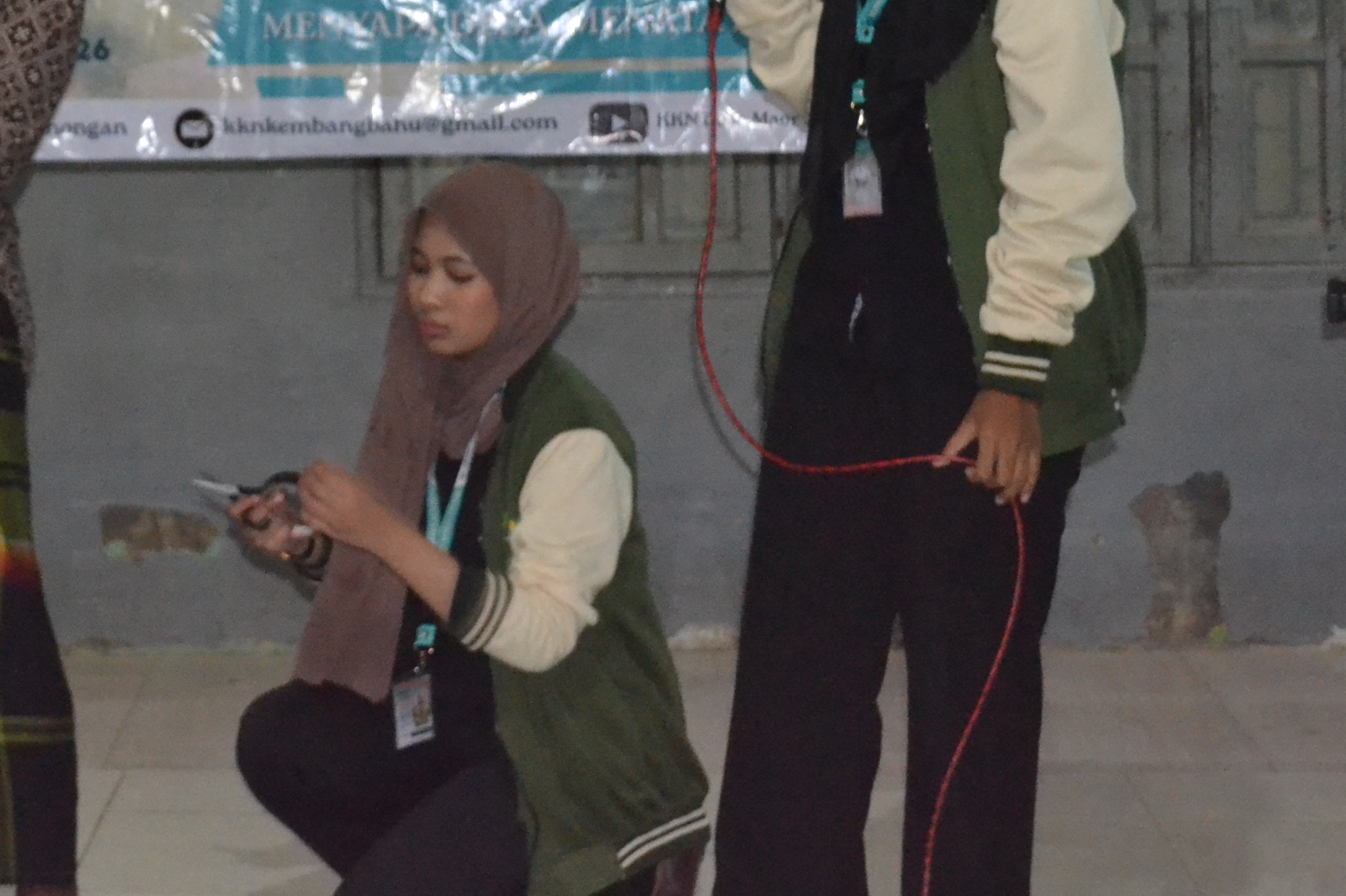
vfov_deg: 12.6
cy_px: 85
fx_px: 4037
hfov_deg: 18.2
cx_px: -158
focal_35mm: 108
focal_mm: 32
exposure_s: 1/60
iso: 3200
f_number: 4.8
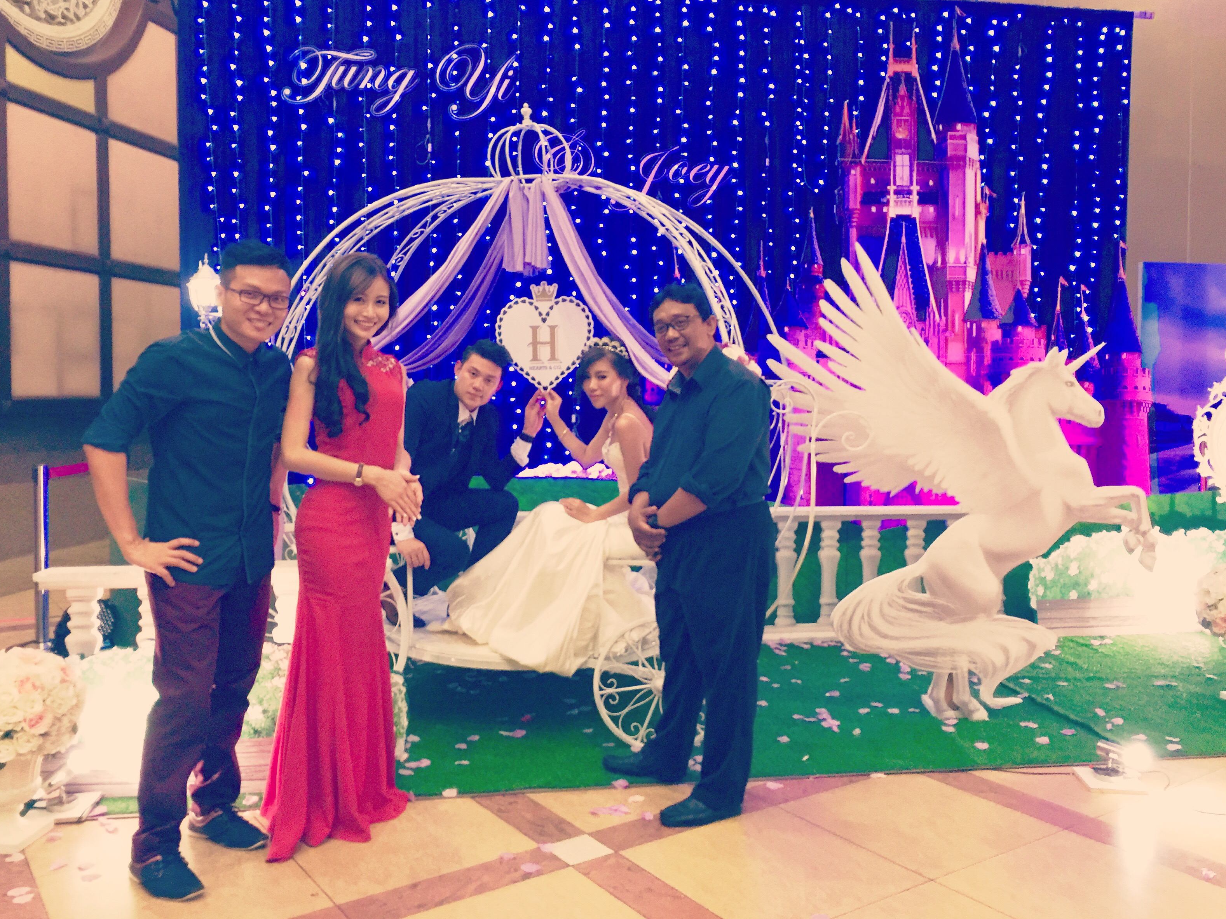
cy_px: 446
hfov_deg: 60.0
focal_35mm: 30
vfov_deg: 46.8
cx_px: 612
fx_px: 1062
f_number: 2.2
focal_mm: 4.15
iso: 125
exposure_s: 1/8
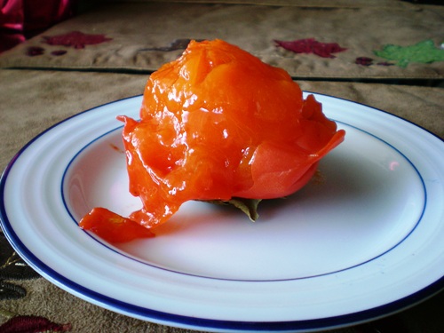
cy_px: 166
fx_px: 487
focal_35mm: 38
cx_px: 222
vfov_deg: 37.7
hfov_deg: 49.0
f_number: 3.1
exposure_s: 1/16.3
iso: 200
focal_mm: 6.3
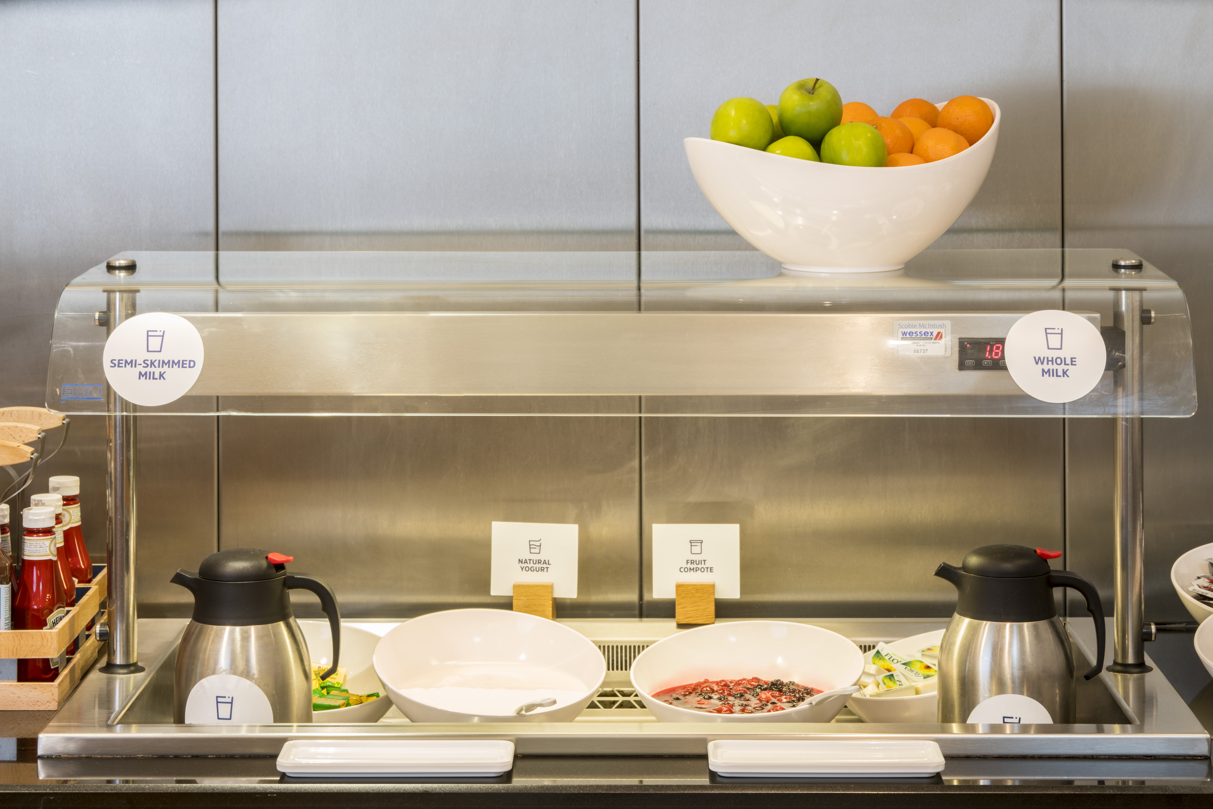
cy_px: 404
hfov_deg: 22.6
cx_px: 606
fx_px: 3033
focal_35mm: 90
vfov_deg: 15.2
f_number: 16
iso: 100
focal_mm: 90
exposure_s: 6
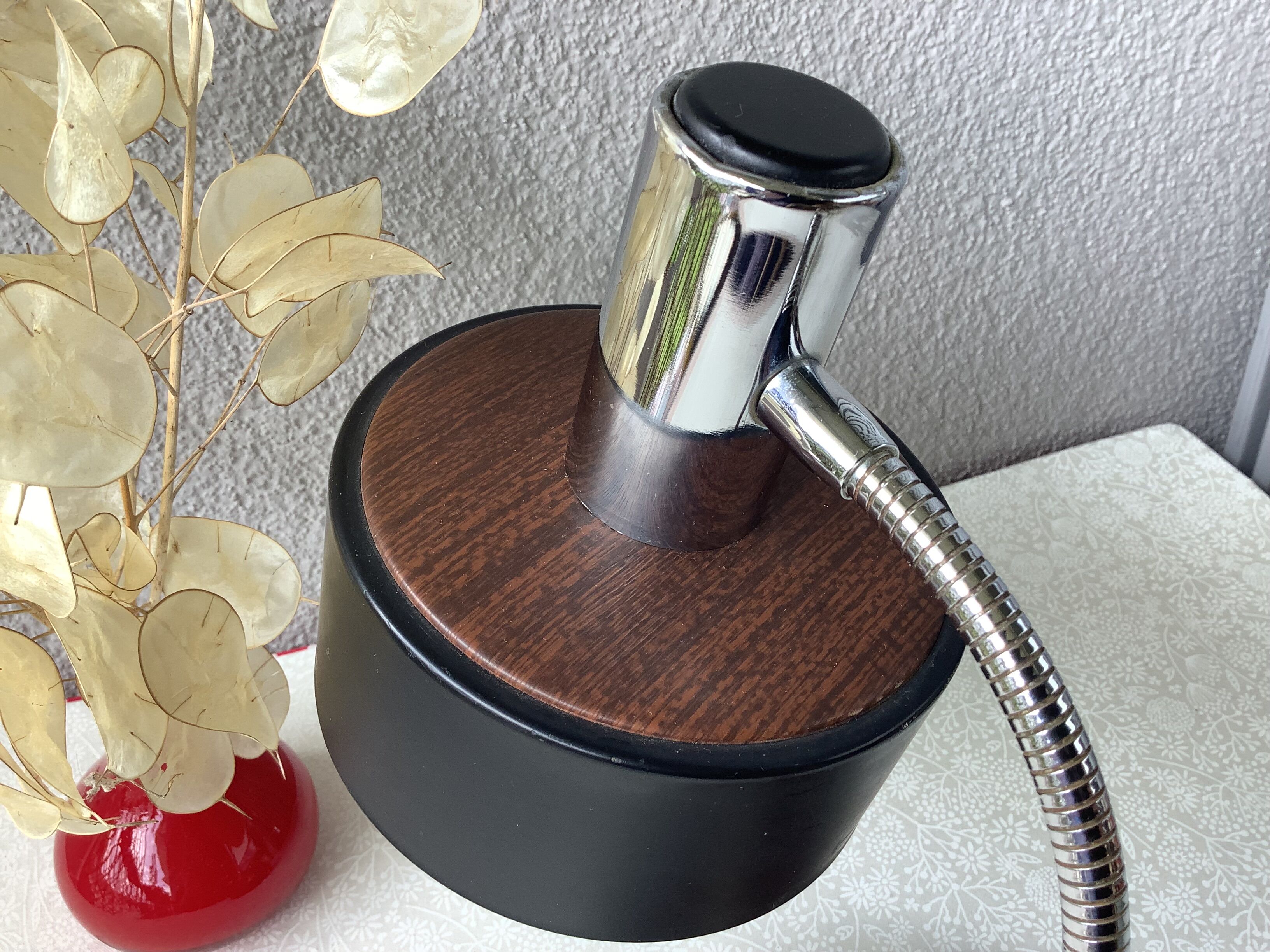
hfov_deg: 58.4
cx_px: 635
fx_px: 1137
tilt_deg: -32.7
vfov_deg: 45.4
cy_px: 476
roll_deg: +2.4
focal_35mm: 31
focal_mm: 3.3
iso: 32
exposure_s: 1/120
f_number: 2.4
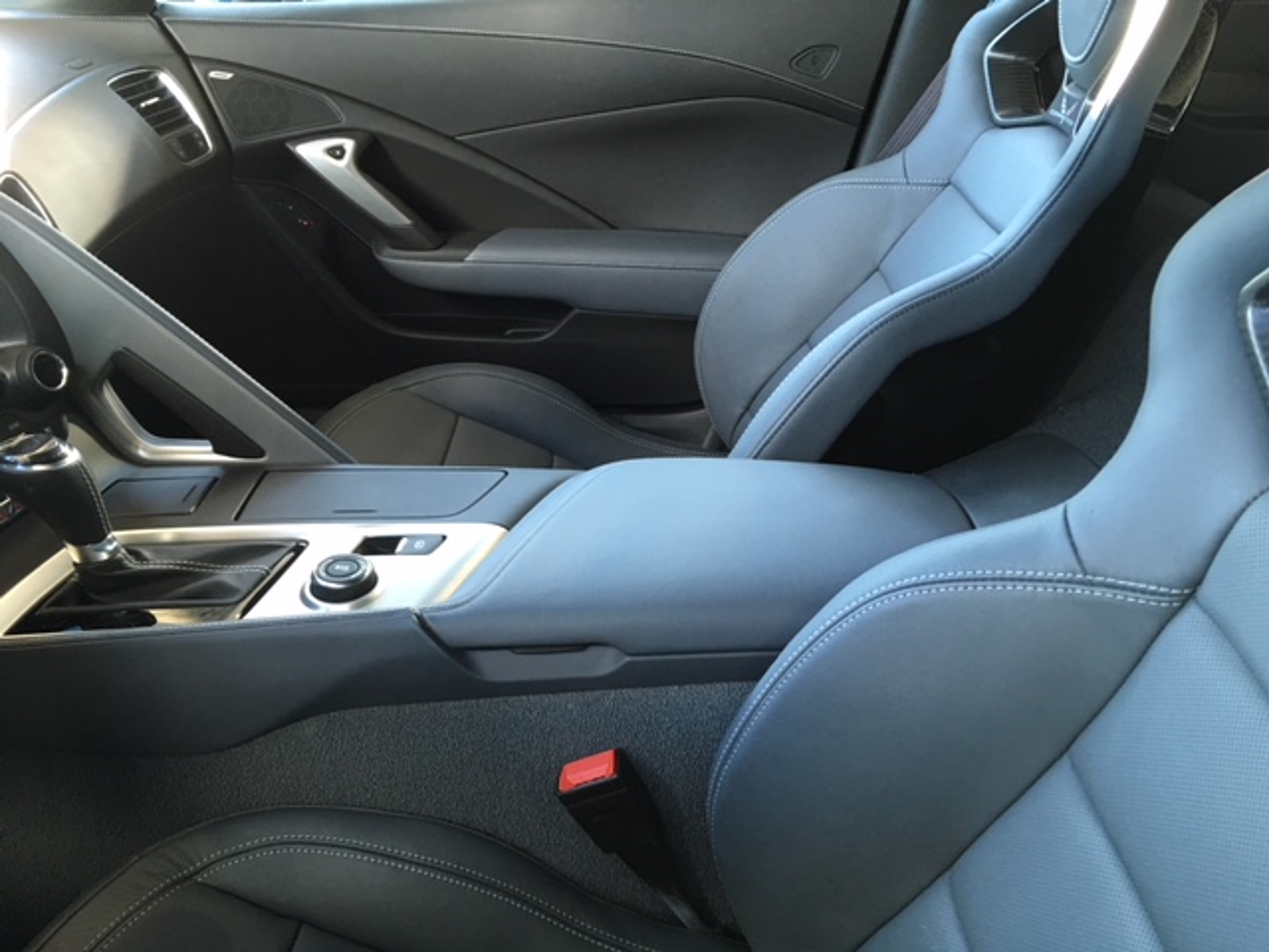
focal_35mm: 29
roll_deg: -0.3
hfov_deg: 61.7
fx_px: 1063
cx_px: 634
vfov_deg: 48.2
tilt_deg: -31.1
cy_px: 476
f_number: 2.2
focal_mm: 4.15
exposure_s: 1/30
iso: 80
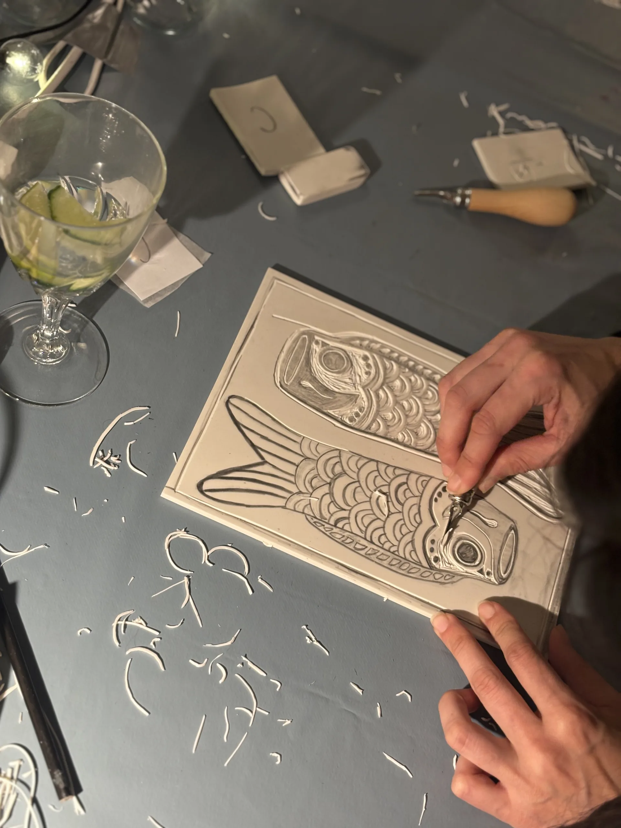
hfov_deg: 28.0
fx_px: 1244
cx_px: 310
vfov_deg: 36.8
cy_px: 414
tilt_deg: -56.2
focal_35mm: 52
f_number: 1.6
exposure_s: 1/50
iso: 100
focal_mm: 5.96
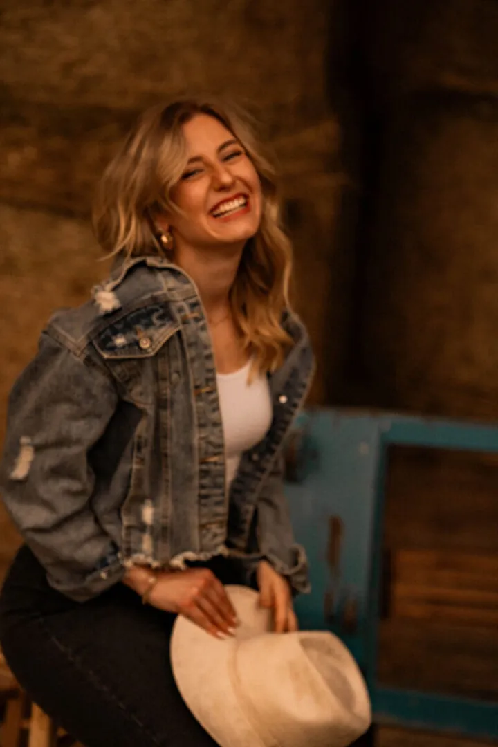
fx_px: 1764
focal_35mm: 85
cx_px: 249
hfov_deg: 16.1
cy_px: 374
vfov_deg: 23.9
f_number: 2.8
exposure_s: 1/1000
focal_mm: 85
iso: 100
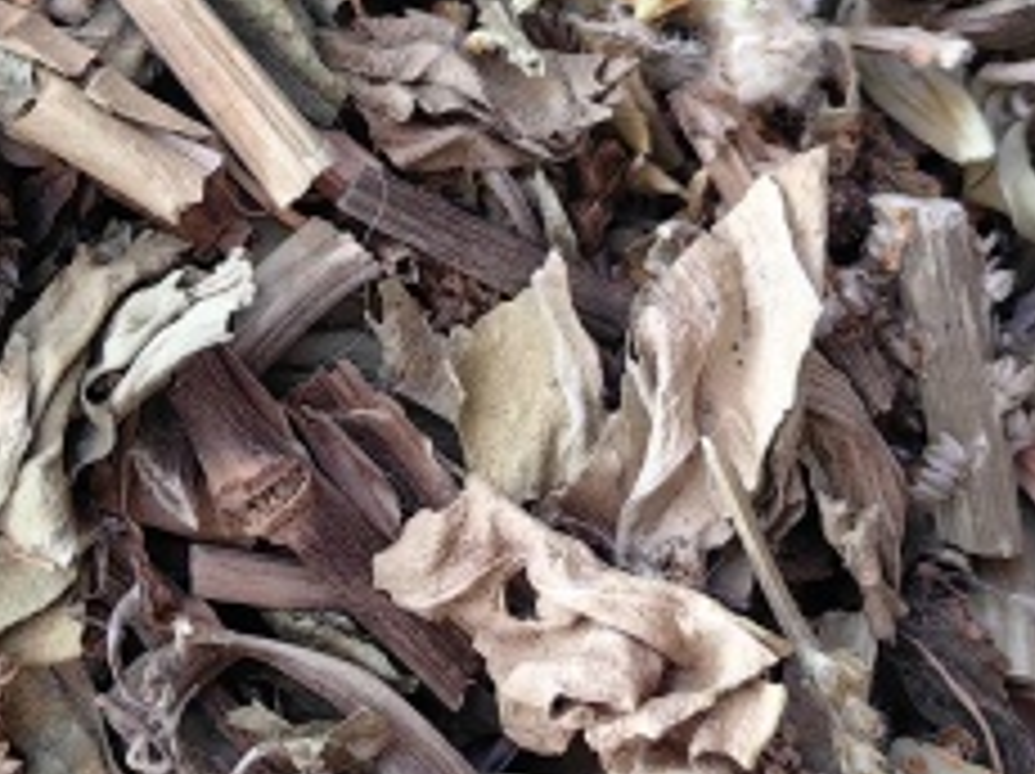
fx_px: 2808
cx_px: -153
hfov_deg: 19.8
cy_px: 333
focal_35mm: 94
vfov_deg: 15.7
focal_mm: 5.75
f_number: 2
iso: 320
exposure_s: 1/300
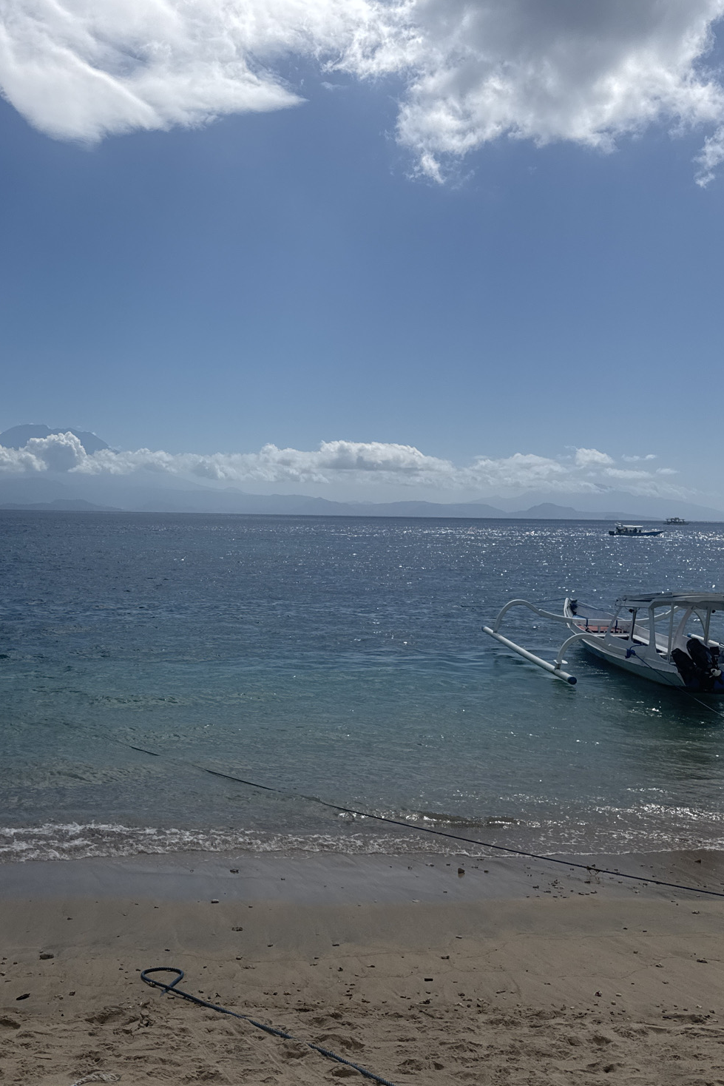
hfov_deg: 38.3
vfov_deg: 55.8
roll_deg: -1.0
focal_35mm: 34
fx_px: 1025
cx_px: 224
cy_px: 542
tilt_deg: -2.7
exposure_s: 1/12346
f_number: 1.78
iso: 64
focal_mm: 6.76
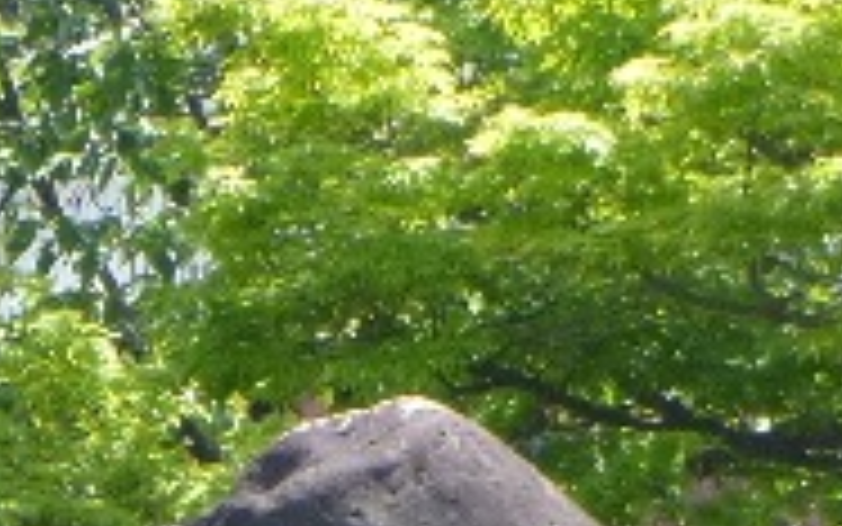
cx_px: -486
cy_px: 1542
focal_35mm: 291
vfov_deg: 4.4
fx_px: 6680
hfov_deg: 7.1
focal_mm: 9
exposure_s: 1/100
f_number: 4.9
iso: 100
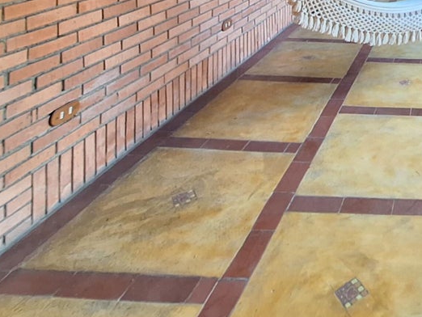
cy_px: -91
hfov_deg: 43.2
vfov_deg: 32.2
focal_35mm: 34
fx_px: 415
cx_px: 453
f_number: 2.2
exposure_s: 1/40
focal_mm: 1.74
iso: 160
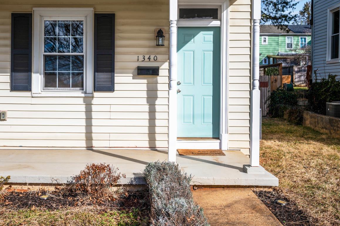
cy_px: 85
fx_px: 368
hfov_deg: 49.4
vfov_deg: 34.0
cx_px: 145
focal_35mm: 39
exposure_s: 1/1600
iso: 100
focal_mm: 30
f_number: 4
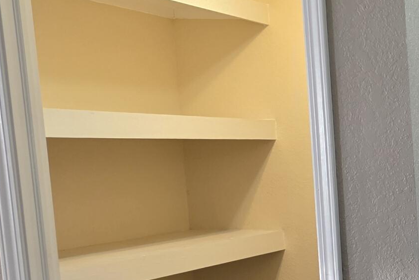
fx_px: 989
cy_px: 302
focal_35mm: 85
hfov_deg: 19.1
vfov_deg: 15.7
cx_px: 722
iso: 400
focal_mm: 6.25
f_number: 1.7
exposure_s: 1/120
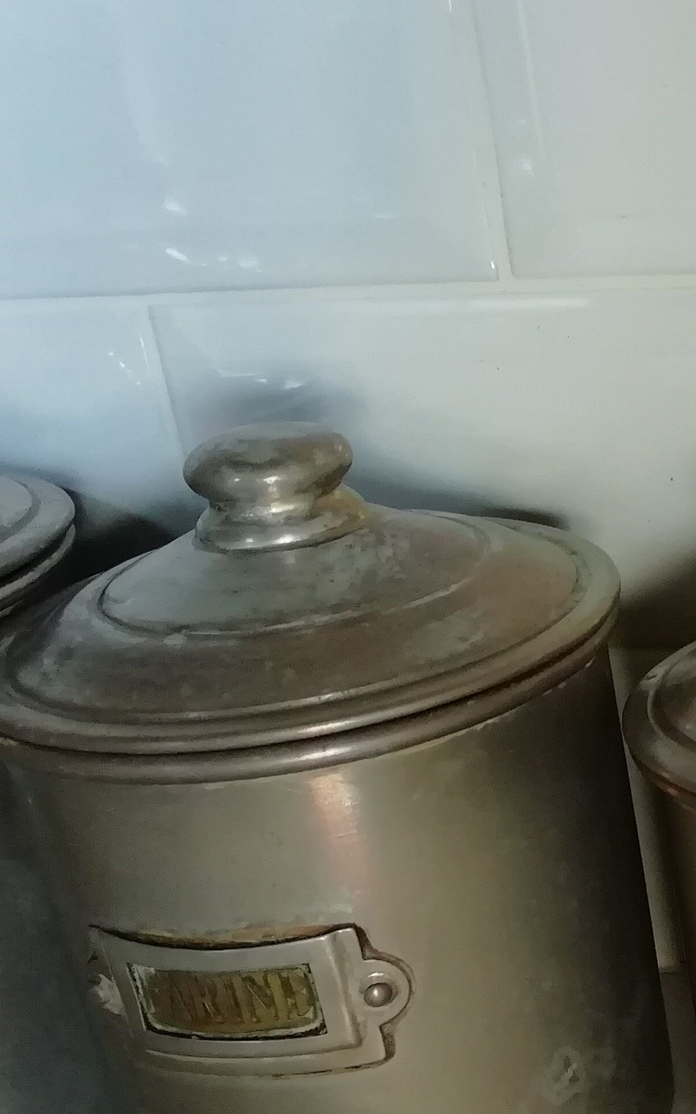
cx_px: 996
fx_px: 1790
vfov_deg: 34.1
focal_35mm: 59
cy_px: 787
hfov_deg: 19.6
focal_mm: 3.46
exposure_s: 1/33.3
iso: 160
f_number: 2.2
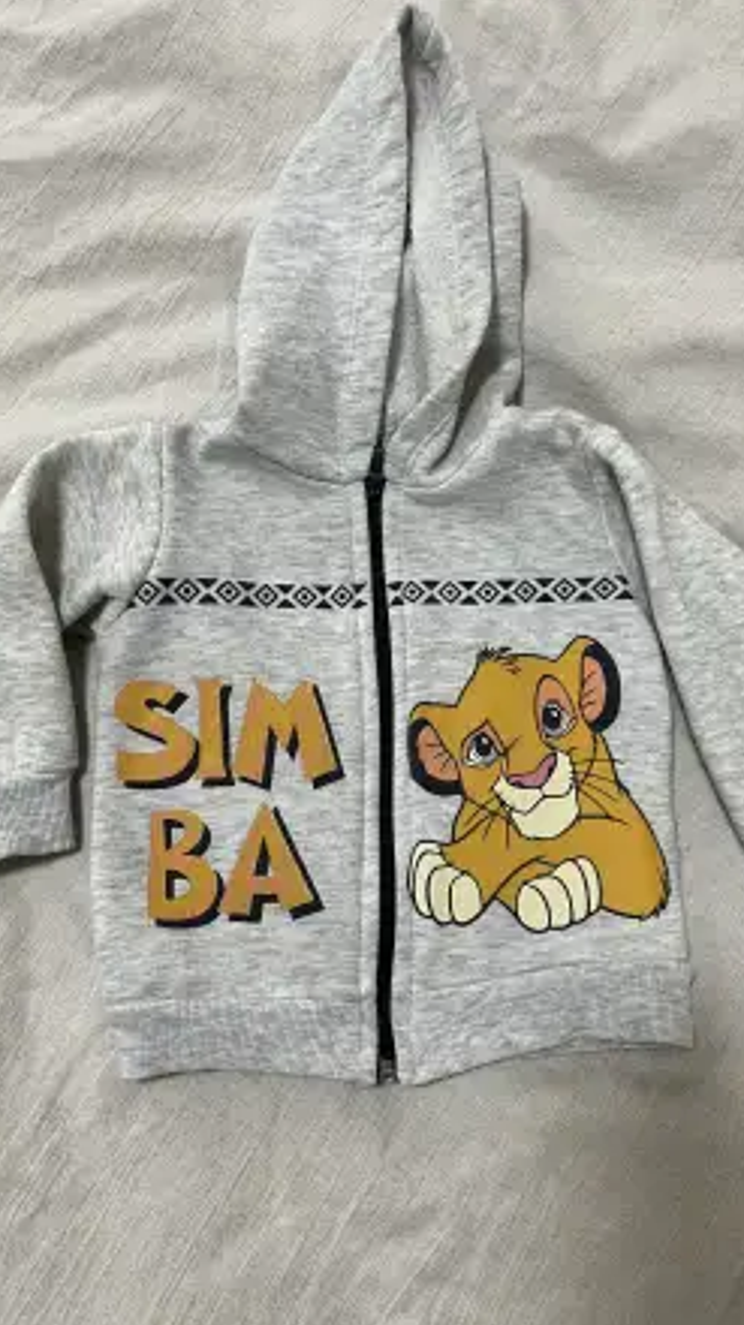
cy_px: 666
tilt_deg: -79.2
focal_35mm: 29
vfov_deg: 66.1
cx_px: 395
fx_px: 1019
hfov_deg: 40.1
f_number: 1.6
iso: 80
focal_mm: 5.1
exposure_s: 1/50
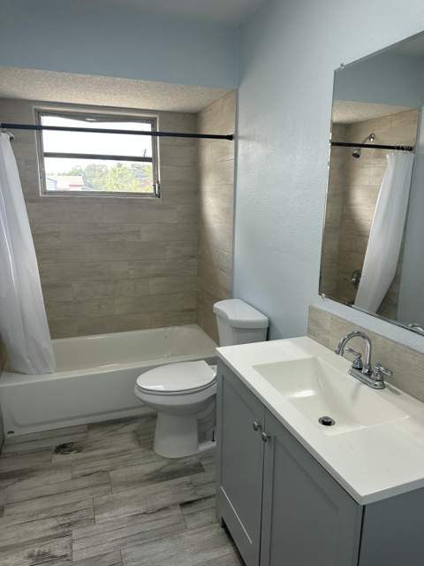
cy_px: 283
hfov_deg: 56.8
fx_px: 392
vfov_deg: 71.6
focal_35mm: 24
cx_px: 212
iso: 125
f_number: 1.78
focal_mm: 6.86
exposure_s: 1/121
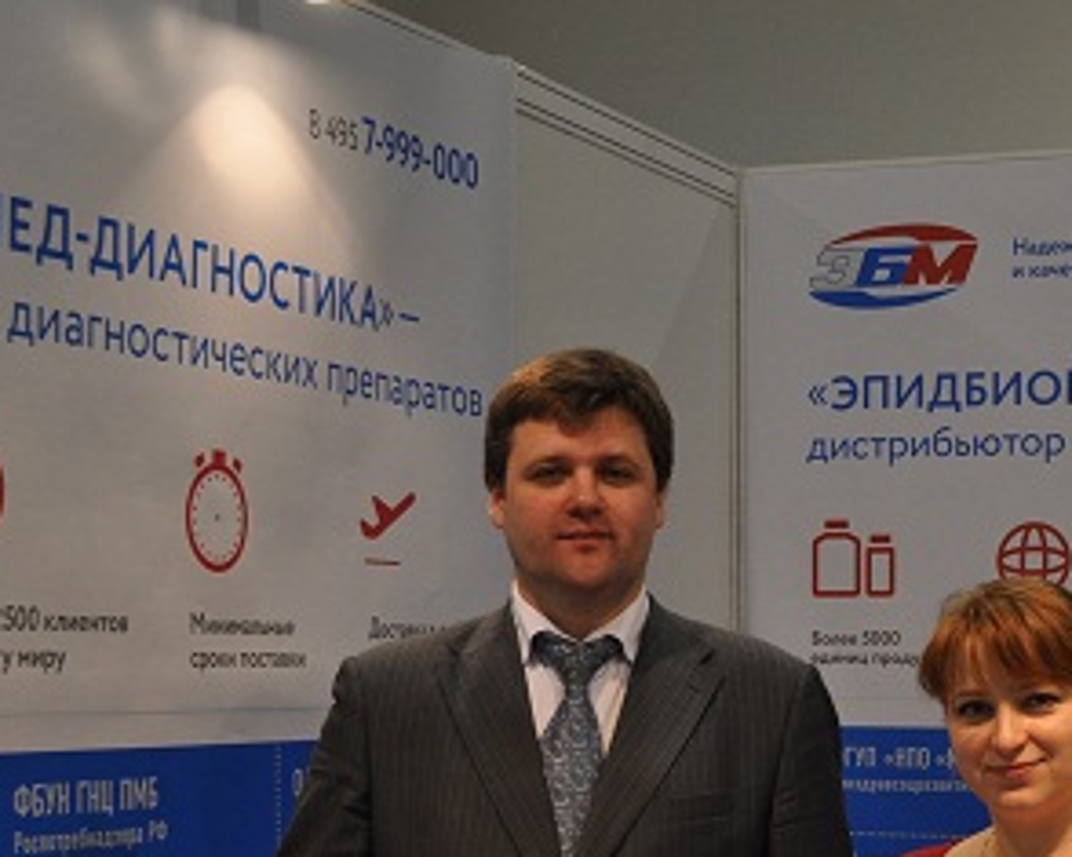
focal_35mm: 90
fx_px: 2854
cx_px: 974
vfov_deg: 17.0
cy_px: 649
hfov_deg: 20.8
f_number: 4
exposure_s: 1/60
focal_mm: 24
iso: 400
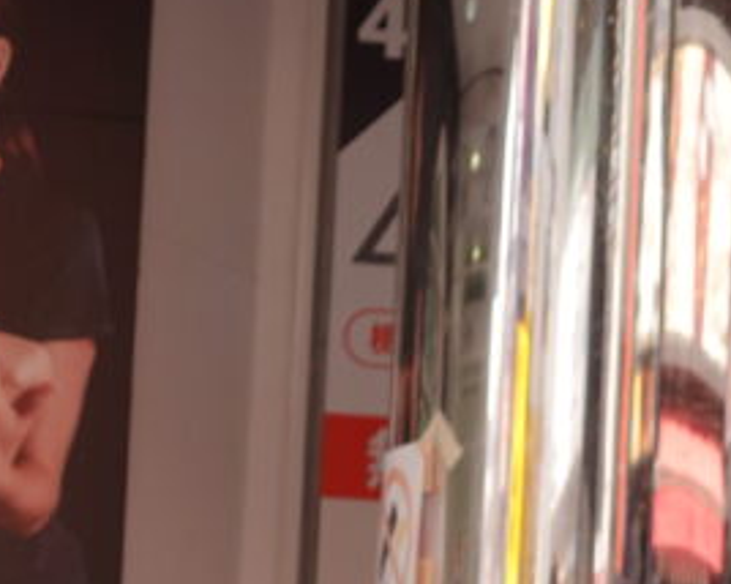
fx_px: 3805
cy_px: 588
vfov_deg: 8.7
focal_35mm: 176
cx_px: 704
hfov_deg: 10.9
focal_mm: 18.4
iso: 125
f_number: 4
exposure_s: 1/125
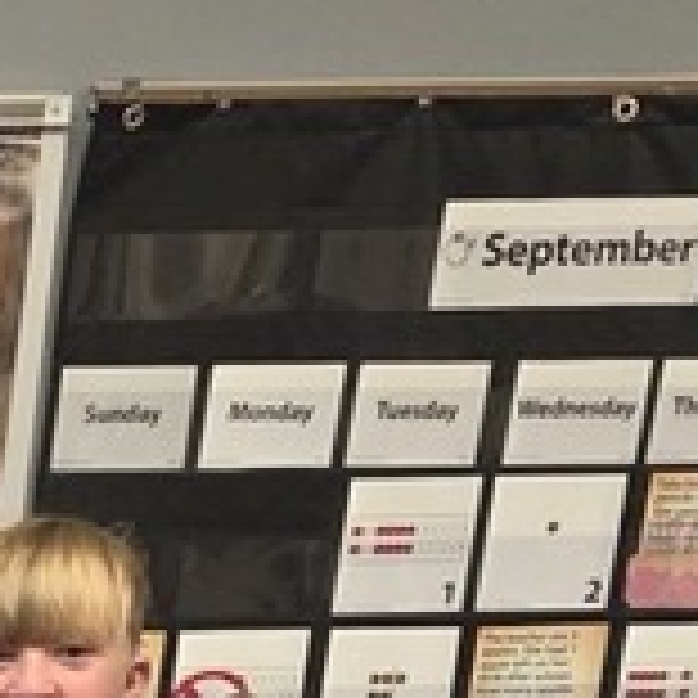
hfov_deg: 10.2
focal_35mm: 134
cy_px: 1459
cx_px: -1256
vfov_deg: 11.5
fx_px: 3057
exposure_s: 1/120
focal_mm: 6.3
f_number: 1.7
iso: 320
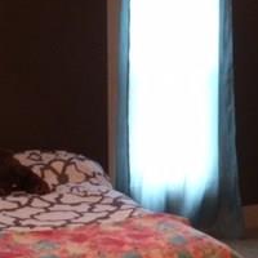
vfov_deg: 20.4
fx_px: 717
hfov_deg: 20.4
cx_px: 164
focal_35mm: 85
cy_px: 156
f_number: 2.2
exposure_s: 1/30
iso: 250
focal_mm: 4.12
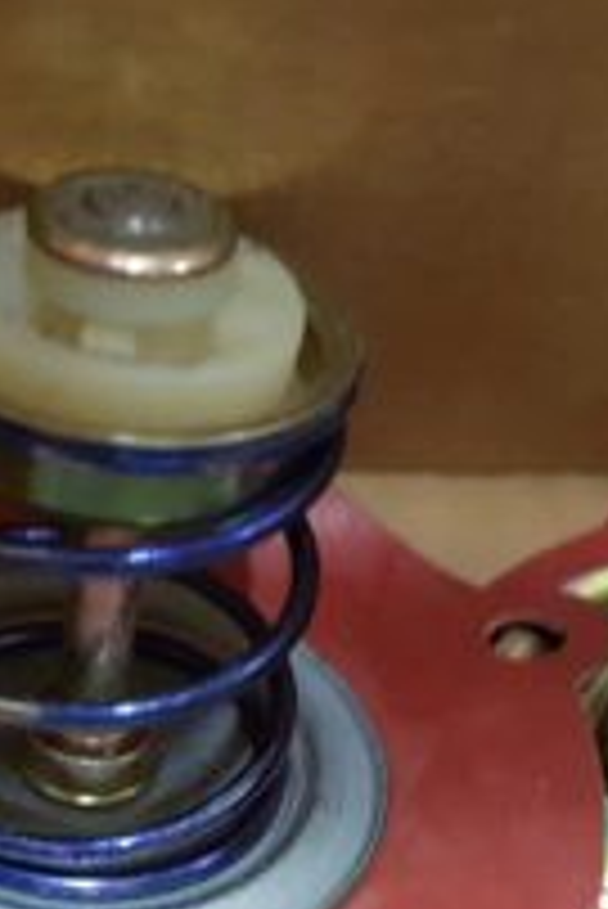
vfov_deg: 29.6
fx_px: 1694
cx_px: 252
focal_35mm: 67
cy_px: 673
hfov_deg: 20.3
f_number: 1.7
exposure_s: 1/10
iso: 400
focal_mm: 4.2
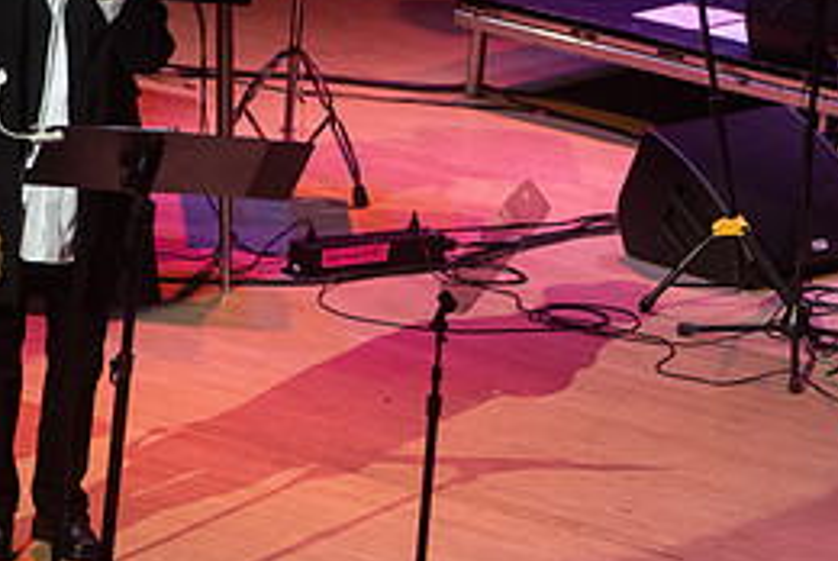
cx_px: 817
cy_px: 233
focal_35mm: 415
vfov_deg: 3.3
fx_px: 9671
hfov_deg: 5.0
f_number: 3.5
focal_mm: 160
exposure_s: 1/400
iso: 2000
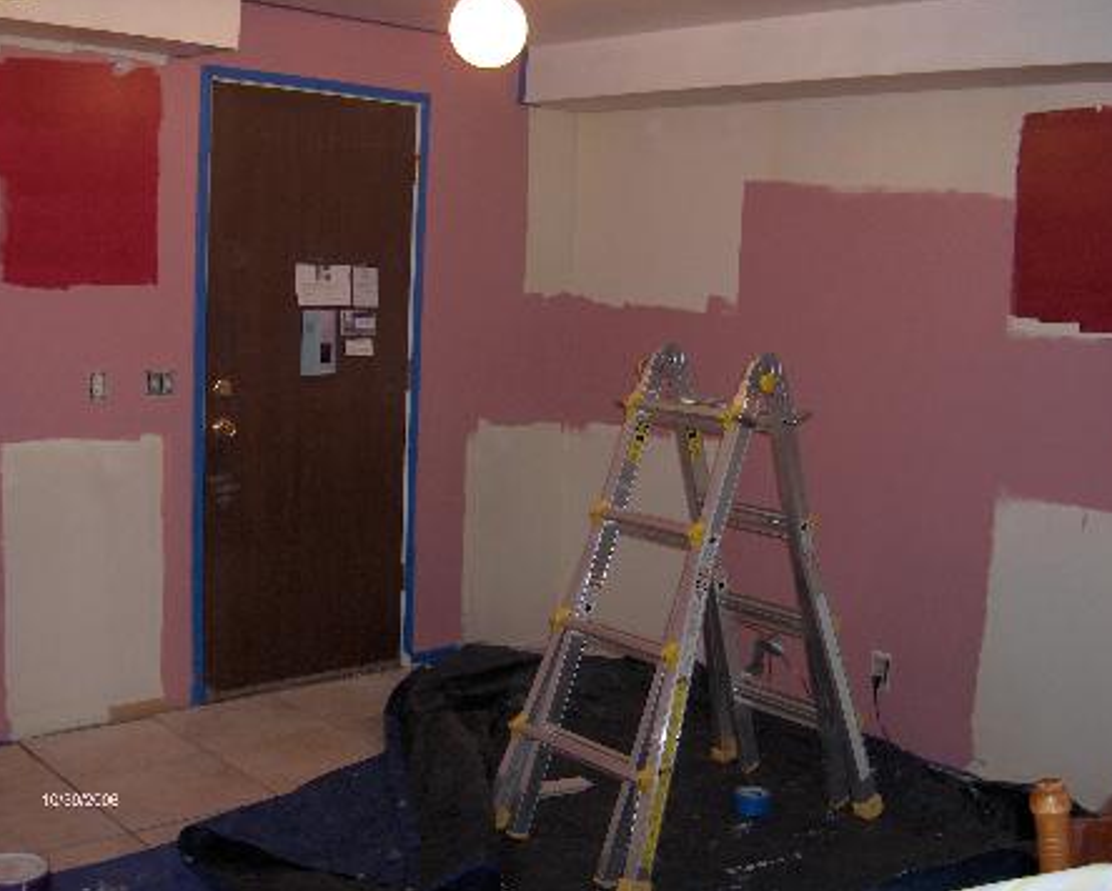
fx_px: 1351
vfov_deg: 36.5
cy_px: 443
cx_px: 579
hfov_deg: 44.7
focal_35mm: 41
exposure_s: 1/60
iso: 100
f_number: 2.8
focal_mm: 8
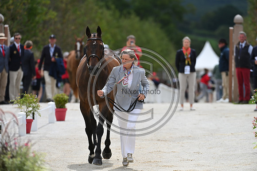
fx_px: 2570
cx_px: 128
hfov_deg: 5.7
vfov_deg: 3.8
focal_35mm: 360
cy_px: 86
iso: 400
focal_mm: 360
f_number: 5.6
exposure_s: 1/1600
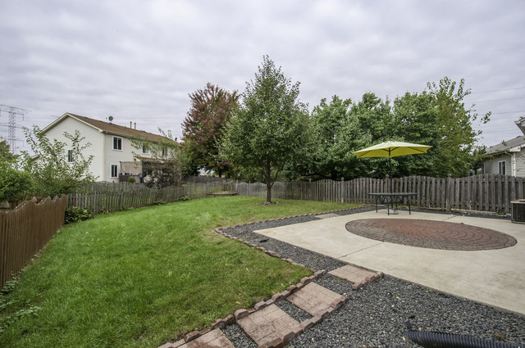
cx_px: 262
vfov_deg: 77.2
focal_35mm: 15
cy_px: 174
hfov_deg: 100.5
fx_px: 218
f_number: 9
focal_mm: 10
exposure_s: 1/640
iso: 640
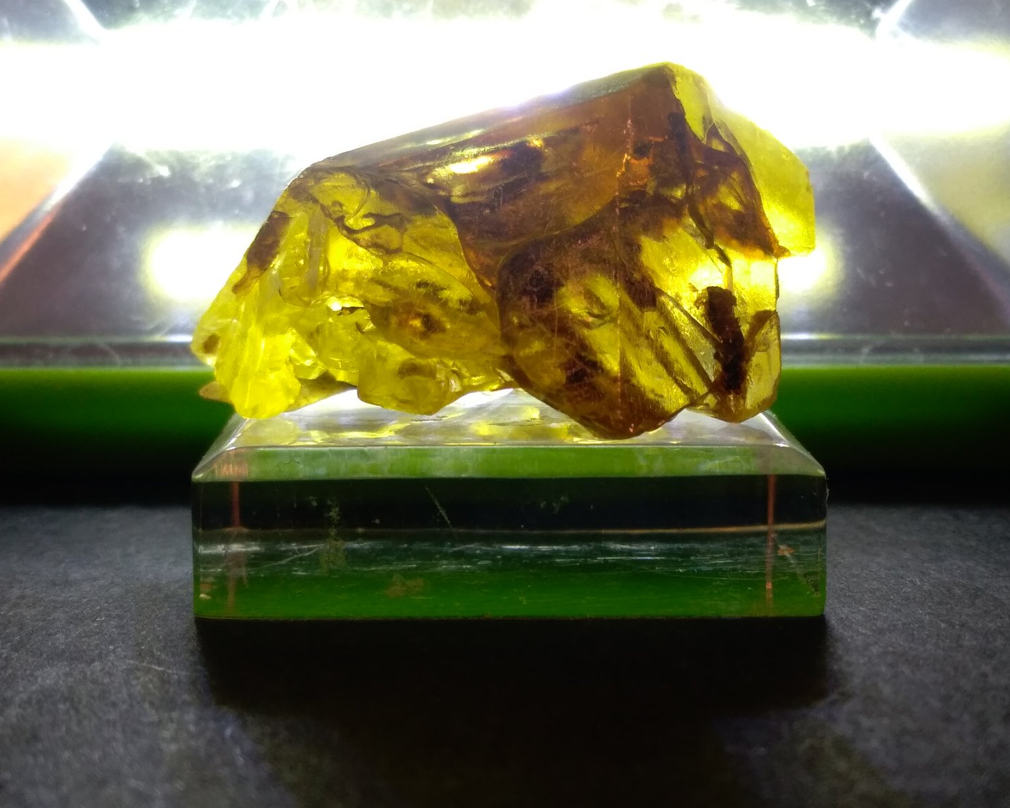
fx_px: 837
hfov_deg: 62.2
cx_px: 506
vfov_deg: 51.5
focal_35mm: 28
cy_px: 394
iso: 141
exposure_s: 1/33.3
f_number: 2
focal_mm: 3.54
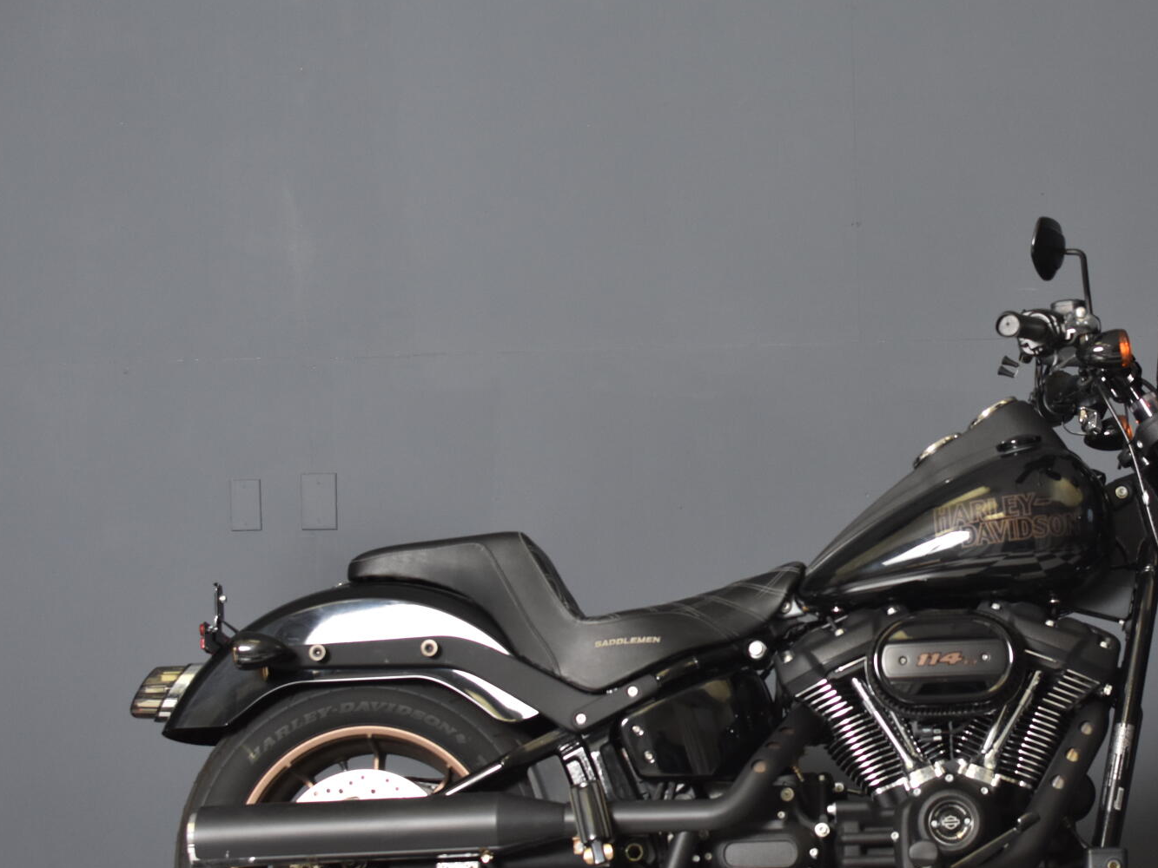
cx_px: 830
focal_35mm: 76
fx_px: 2533
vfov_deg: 19.4
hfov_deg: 25.5
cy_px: 512
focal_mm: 35
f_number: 4.5
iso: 800
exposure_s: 1/160
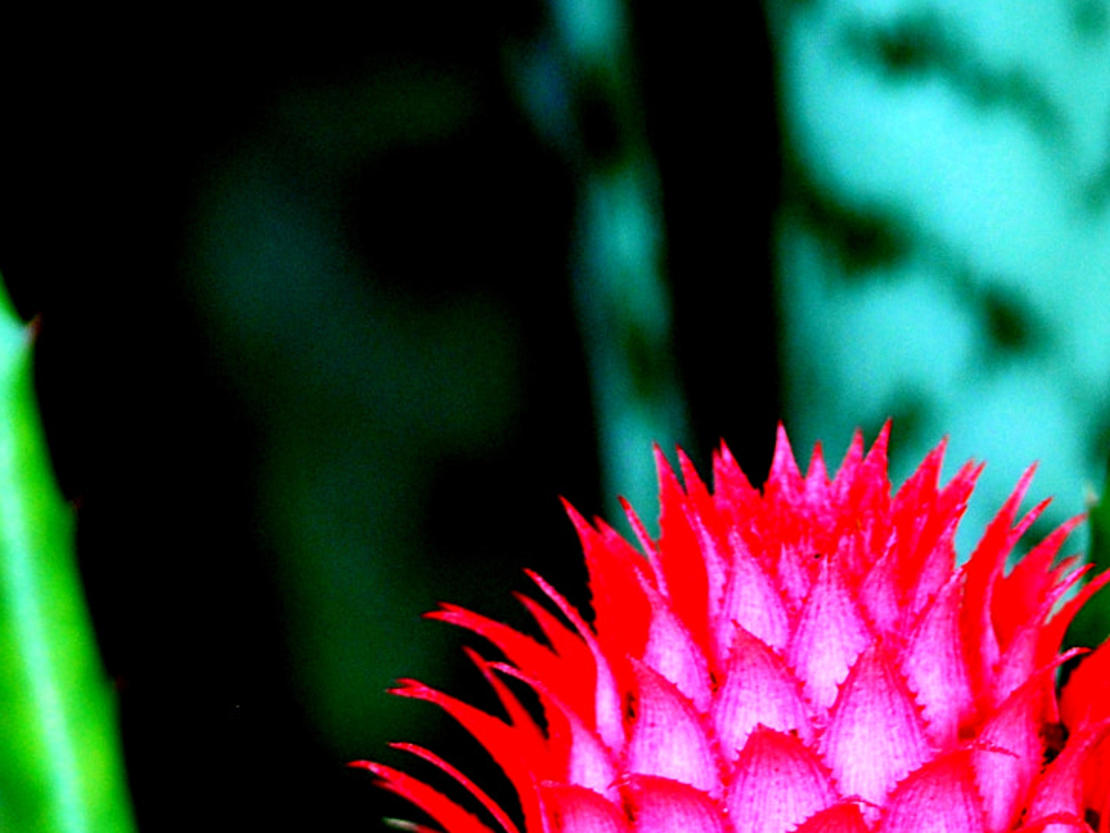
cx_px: 952
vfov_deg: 2.4
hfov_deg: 3.2
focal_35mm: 613
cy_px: 960
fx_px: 19657
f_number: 5
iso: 400
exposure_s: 1/125
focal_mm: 150
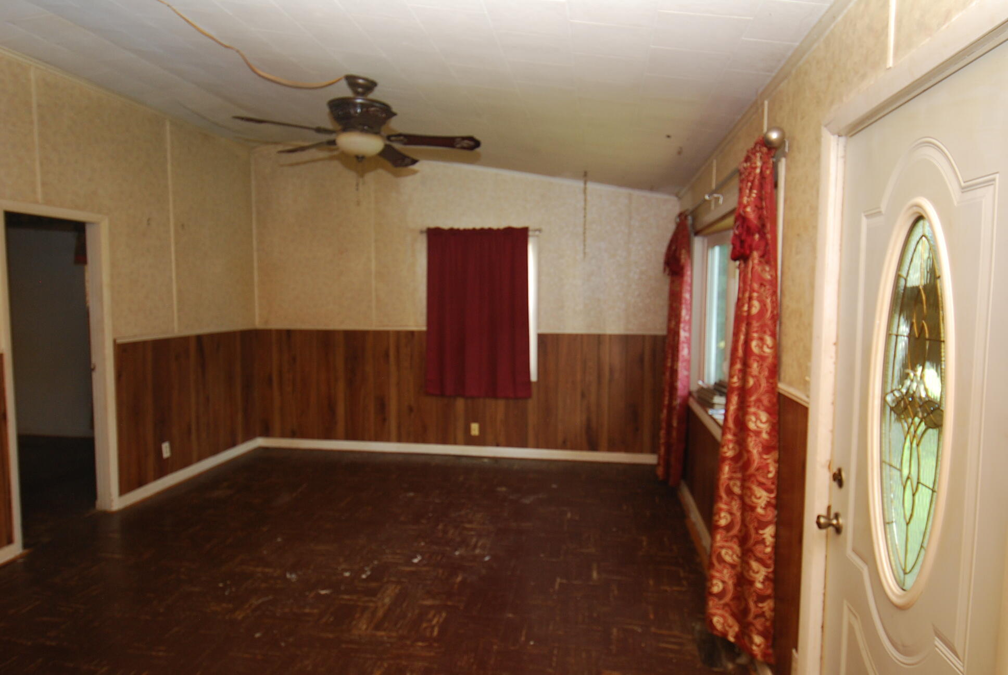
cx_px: 504
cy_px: 338
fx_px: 589
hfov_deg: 81.1
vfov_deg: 59.6
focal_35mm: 21
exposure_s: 1/60
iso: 400
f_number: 4
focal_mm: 14
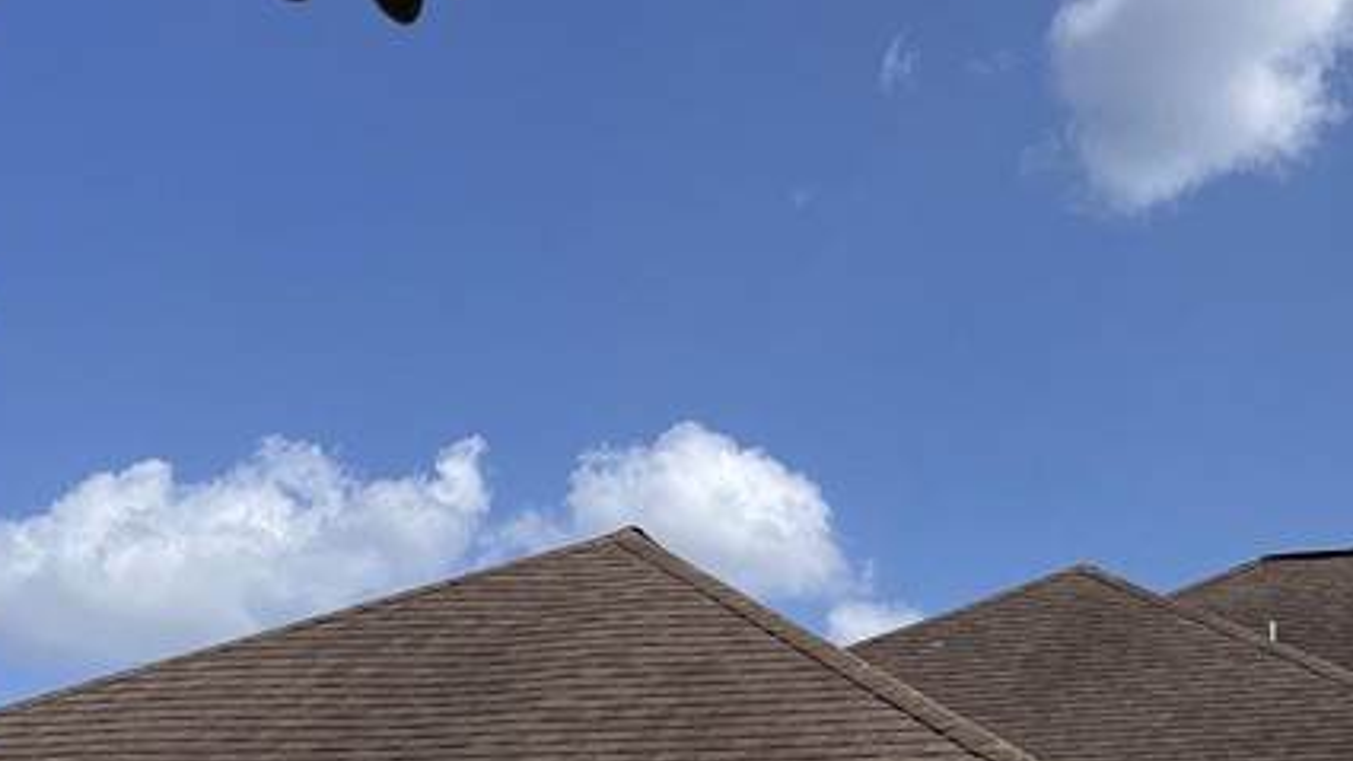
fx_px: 2260
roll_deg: +0.3
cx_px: 1178
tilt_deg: +4.7
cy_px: 1016
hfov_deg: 32.0
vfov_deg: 17.8
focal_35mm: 63
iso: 80
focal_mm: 6.76
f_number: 1.78
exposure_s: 1/5348
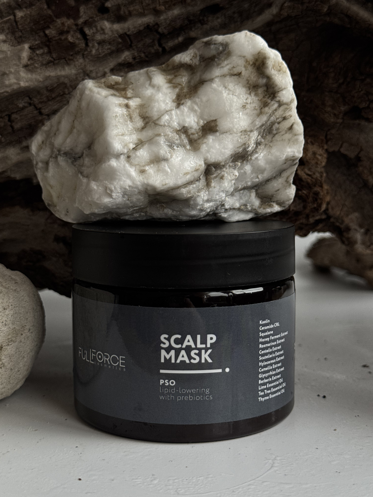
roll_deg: -0.3
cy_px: 248
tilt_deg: -5.7
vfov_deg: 39.7
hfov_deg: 30.3
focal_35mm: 48
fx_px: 690
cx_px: 186
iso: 100
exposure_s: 1/81
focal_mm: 6.76
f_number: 1.78
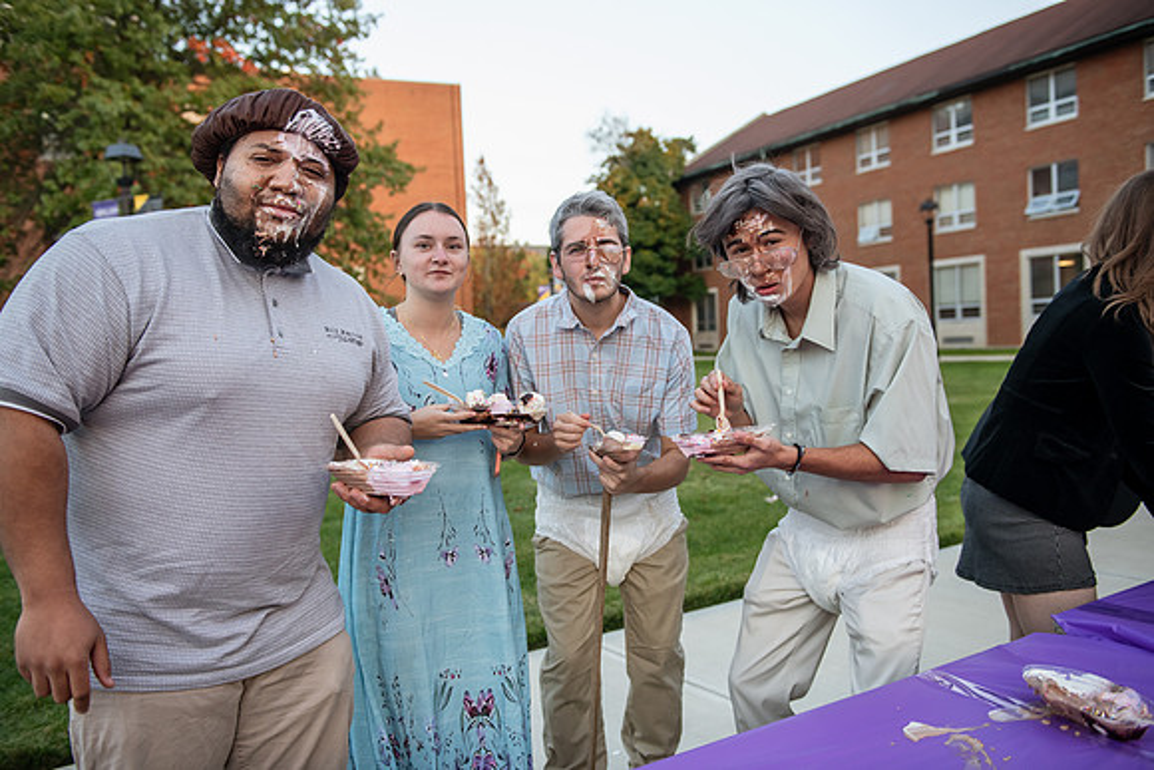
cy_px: 385
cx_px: 577
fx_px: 1026
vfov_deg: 41.1
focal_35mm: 32
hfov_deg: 58.7
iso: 800
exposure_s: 1/320
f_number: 3.2
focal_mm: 32
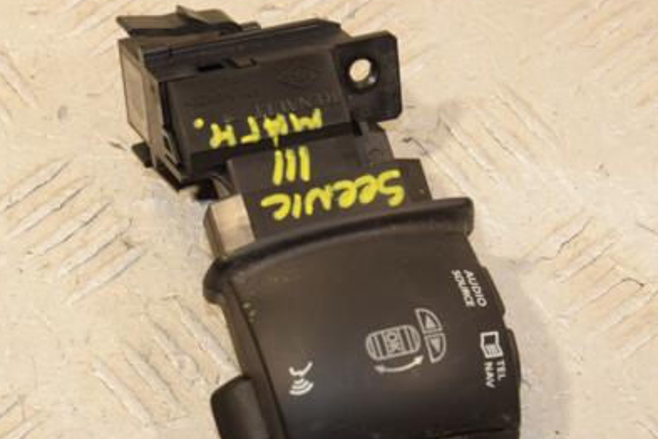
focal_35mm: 142
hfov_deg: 14.4
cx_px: 321
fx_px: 2595
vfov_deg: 9.7
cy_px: 283
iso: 800
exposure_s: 1/200
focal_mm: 62
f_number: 8
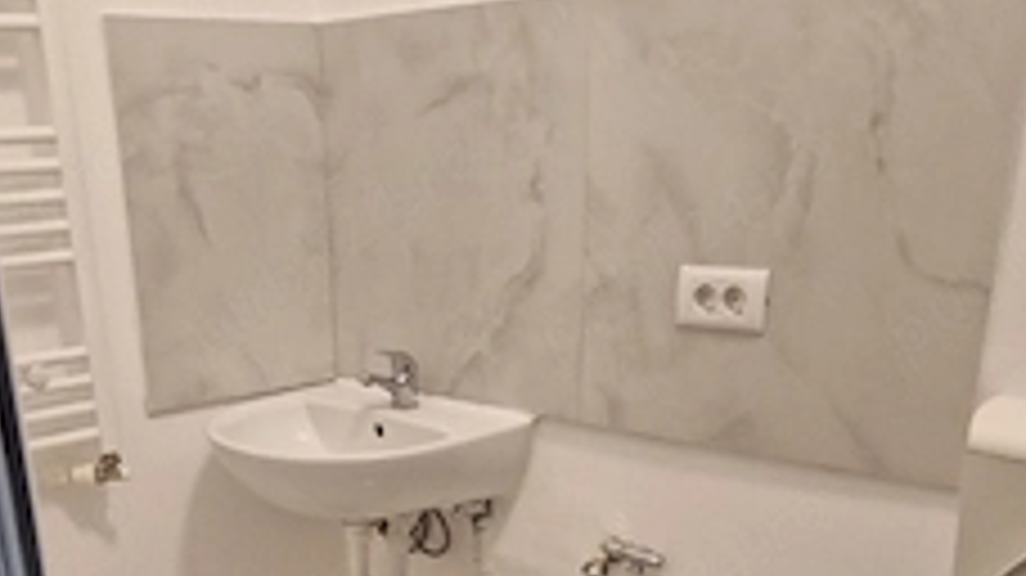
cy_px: 652
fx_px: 1196
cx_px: 423
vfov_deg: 24.9
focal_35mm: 44
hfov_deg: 46.2
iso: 50
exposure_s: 1/100
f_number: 1.8
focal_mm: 5.4
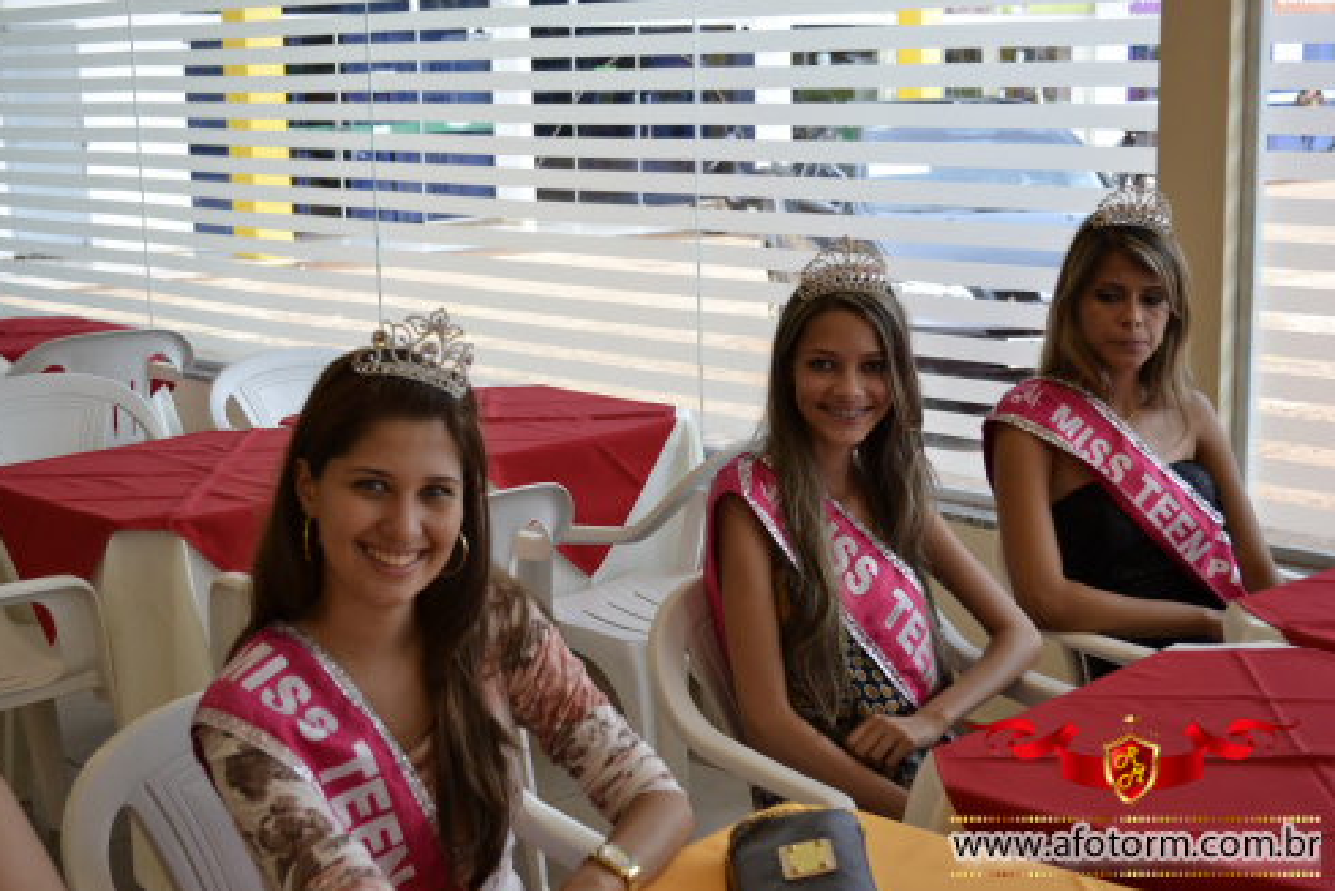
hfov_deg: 37.2
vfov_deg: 25.3
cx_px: 665
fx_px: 1985
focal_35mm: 54
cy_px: 448
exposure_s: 1/125
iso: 140
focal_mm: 35
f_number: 5.6
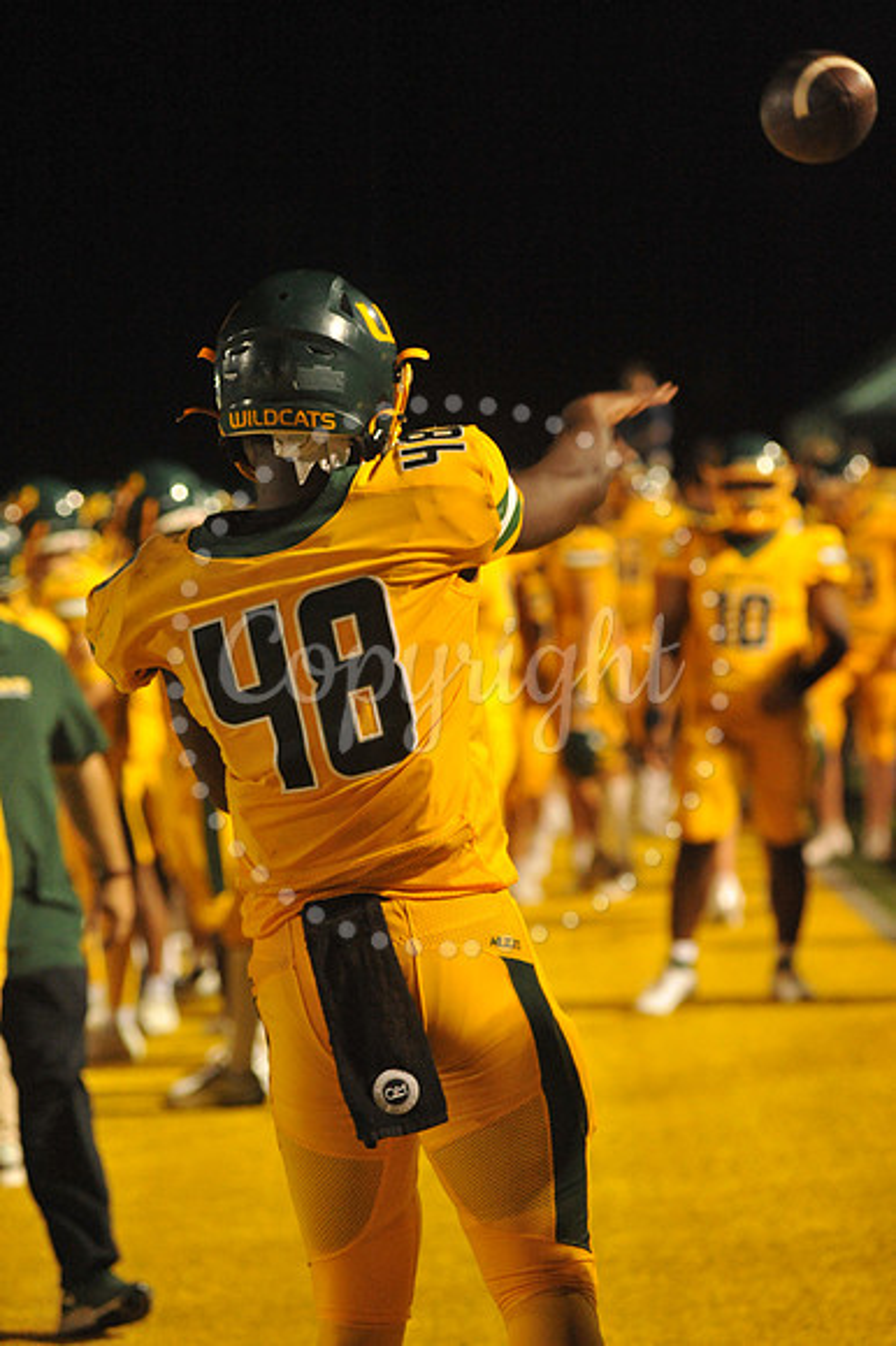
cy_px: 673
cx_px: 448
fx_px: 5046
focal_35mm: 135
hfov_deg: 10.1
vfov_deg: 15.2
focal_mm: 135
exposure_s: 1/250
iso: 6400
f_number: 4
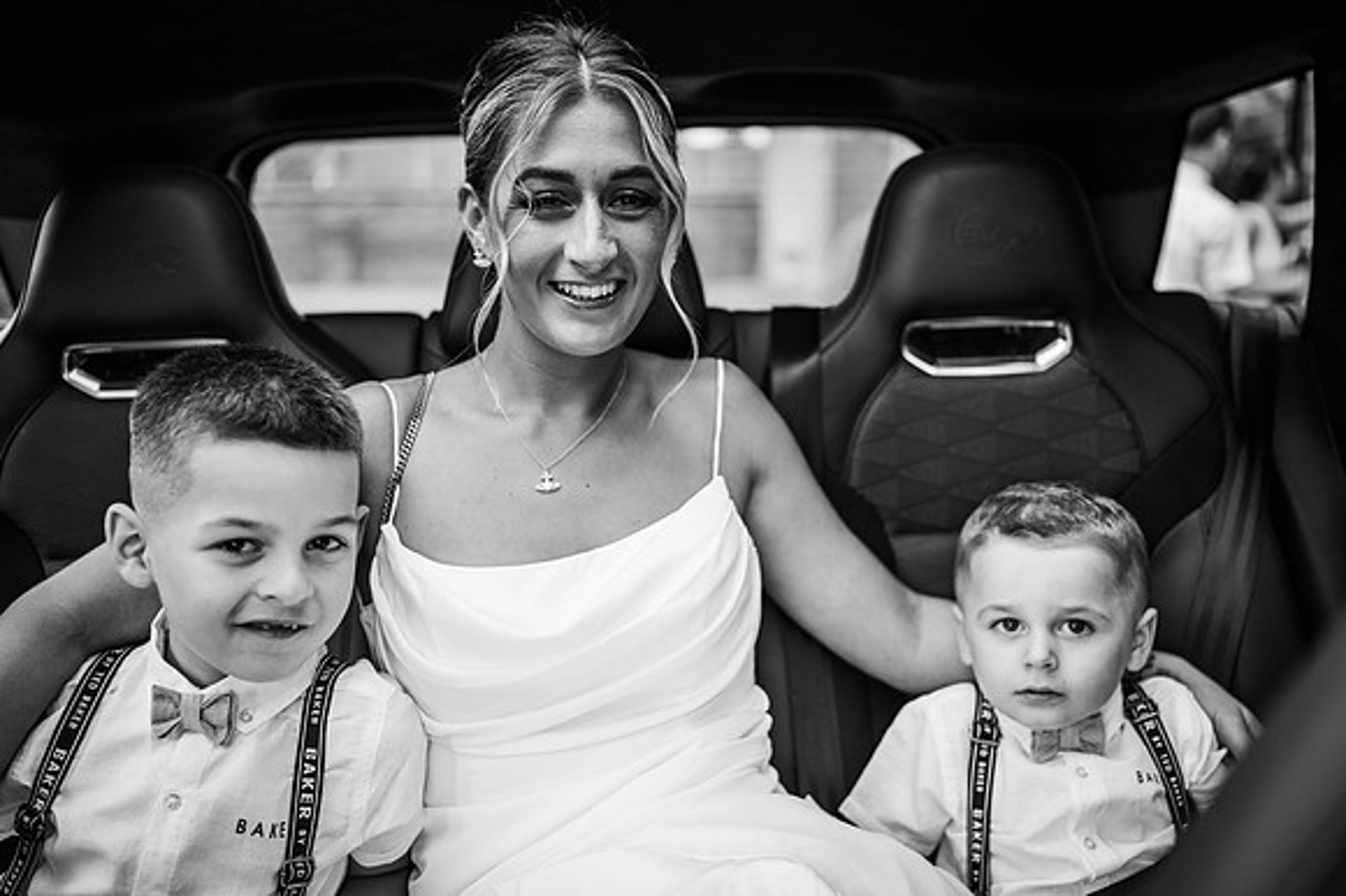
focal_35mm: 35
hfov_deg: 54.5
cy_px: 448
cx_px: 673
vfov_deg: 37.8
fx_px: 1308
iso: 280
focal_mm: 35
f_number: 1.8
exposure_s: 1/200
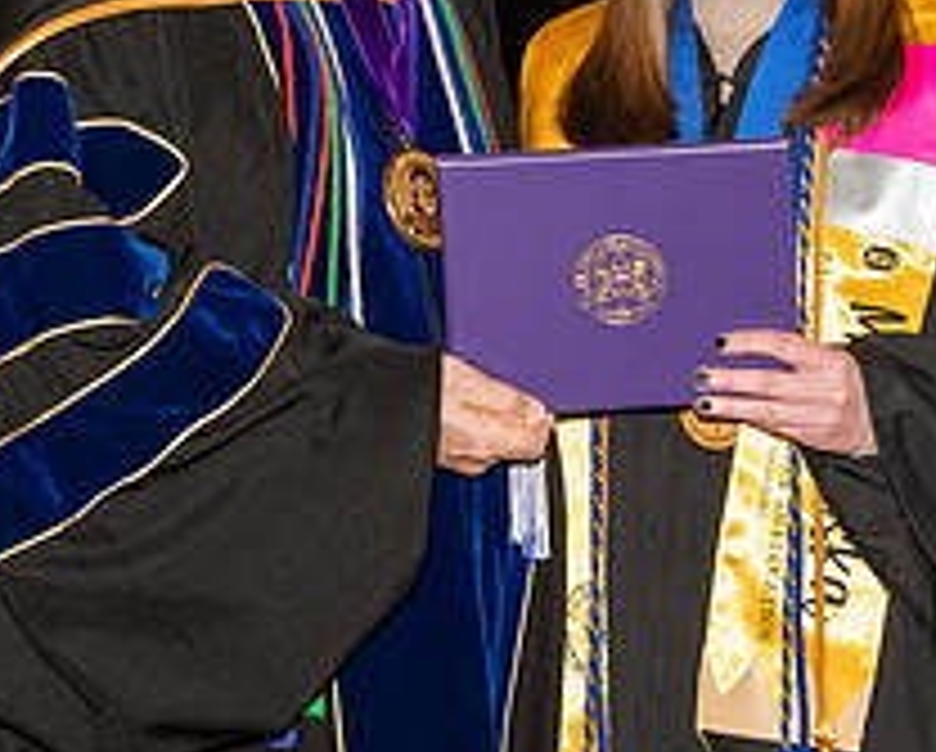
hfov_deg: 9.8
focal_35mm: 196
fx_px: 5437
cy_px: 160
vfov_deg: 7.9
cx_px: 454
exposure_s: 1/200
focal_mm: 75
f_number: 5.6
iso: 1000
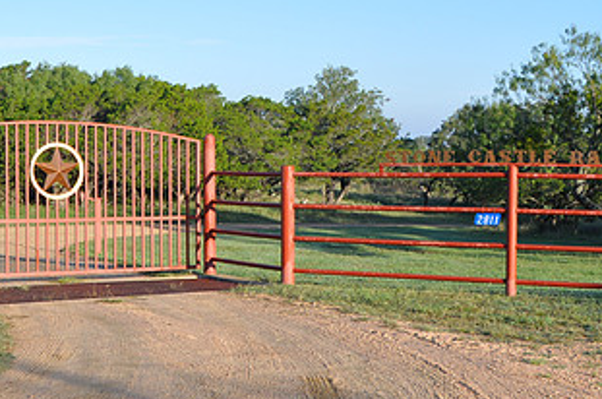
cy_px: 193
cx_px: 246
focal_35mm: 70
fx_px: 1167
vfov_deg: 19.4
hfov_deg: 28.9
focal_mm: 25
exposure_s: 1/250
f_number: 8
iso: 200
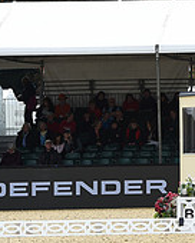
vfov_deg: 5.9
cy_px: 23
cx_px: 348
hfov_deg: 4.7
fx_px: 2352
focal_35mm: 326
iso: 180
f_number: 5
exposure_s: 1/1250
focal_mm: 102
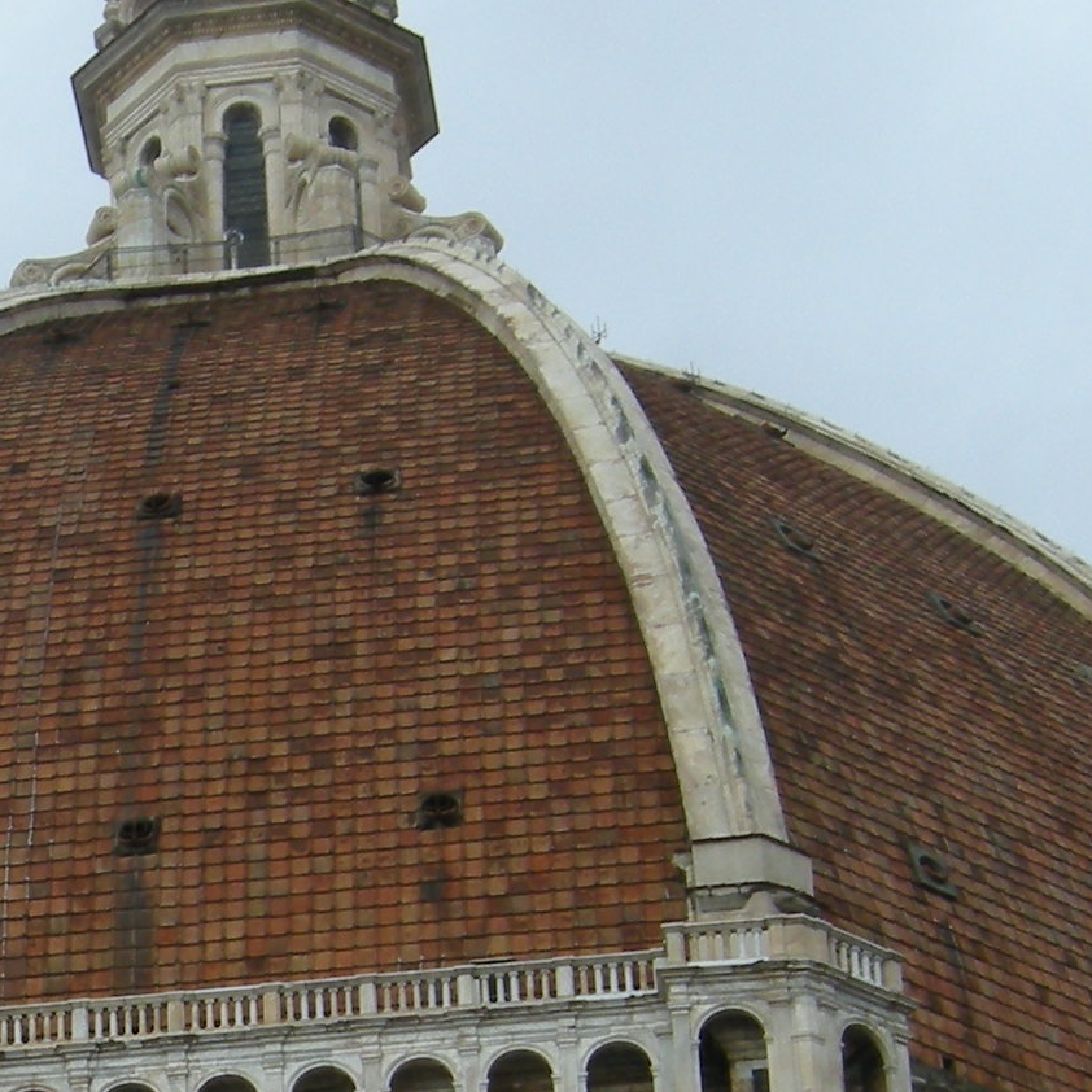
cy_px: 1359
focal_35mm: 147
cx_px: -266
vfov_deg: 11.6
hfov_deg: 11.6
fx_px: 5246
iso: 64
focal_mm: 7.5
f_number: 4.8
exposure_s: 1/176
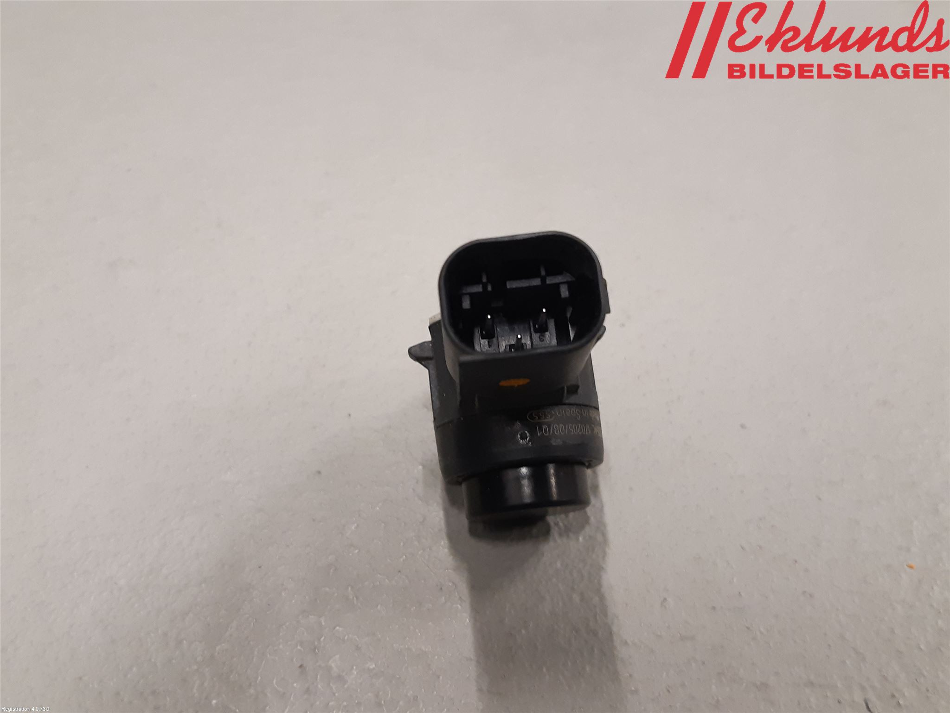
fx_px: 714
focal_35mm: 26
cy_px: 356
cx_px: 475
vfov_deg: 53.1
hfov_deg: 67.3
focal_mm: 3.93
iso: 200
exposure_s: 1/50
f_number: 1.7
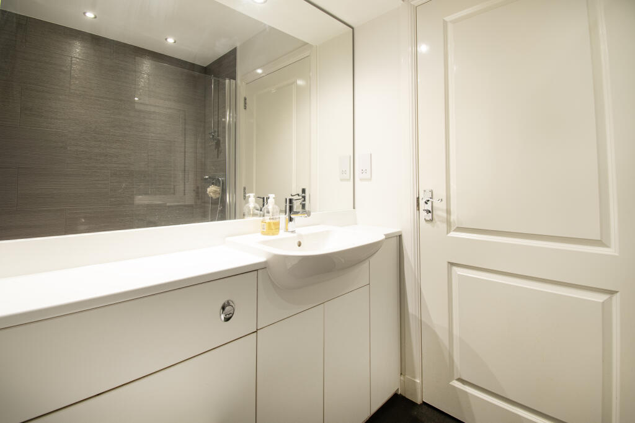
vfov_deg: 77.3
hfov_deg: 100.4
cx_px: 318
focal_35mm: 15
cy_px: 212
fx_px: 264
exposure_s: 1/6
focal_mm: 10
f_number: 8
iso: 320
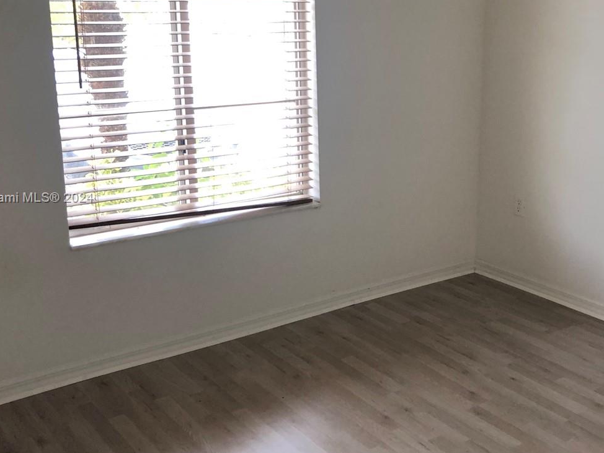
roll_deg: -0.7
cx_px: 391
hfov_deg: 40.8
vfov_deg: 31.5
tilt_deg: -13.9
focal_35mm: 46
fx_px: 802
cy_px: 199
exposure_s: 1/40
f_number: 1.8
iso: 25
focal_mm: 3.99
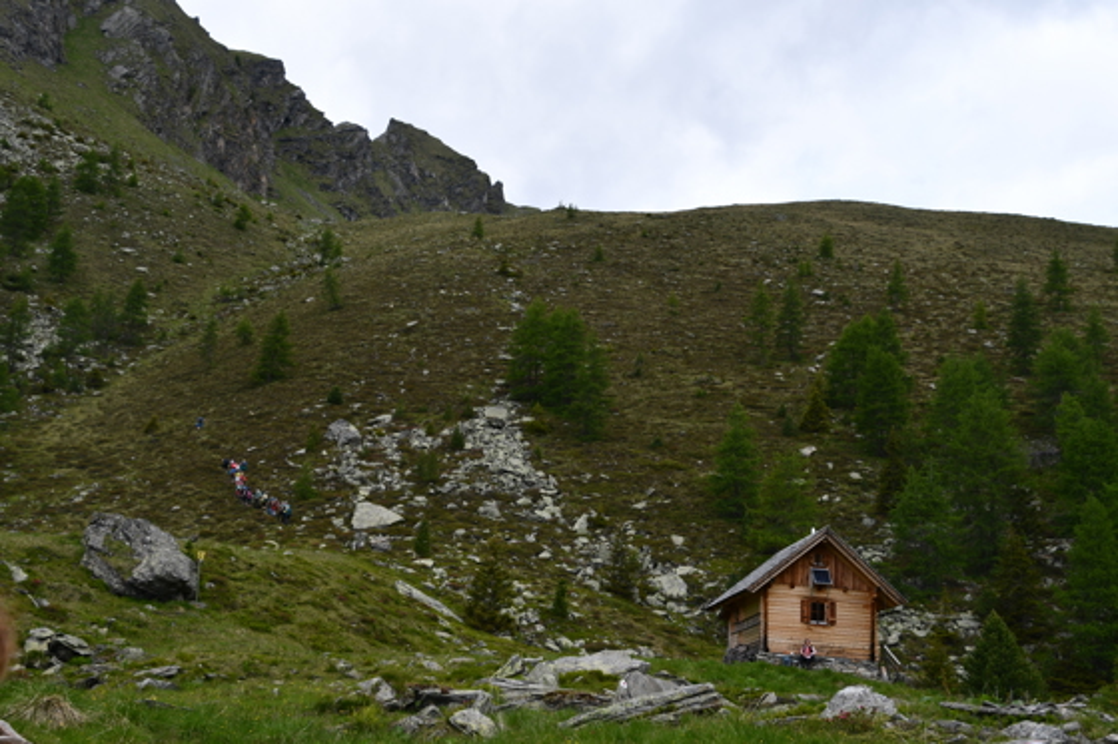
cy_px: 372
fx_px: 1490
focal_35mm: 48
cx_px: 559
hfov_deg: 41.1
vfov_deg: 28.1
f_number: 8
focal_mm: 32
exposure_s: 1/250
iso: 160
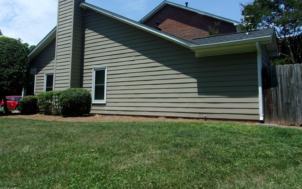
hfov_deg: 64.6
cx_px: 151
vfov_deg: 43.0
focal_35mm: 29
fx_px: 239
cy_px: 77
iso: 80
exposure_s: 1/105
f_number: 10.4
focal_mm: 4.9
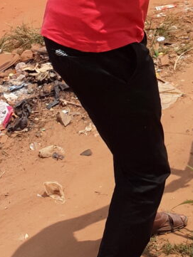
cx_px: 153
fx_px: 632
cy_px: 28
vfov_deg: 22.5
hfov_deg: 17.2
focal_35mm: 85
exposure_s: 1/1848
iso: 40
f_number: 1.9
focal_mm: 2.2
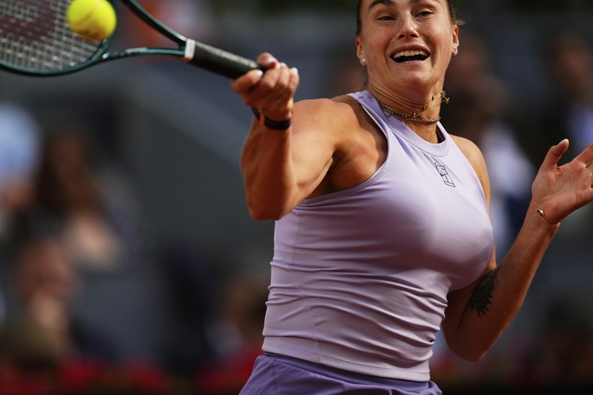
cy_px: 182
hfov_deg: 4.3
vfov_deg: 2.9
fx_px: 7939
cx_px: 287
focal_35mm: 482
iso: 800
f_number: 2.8
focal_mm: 400
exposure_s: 1/6400
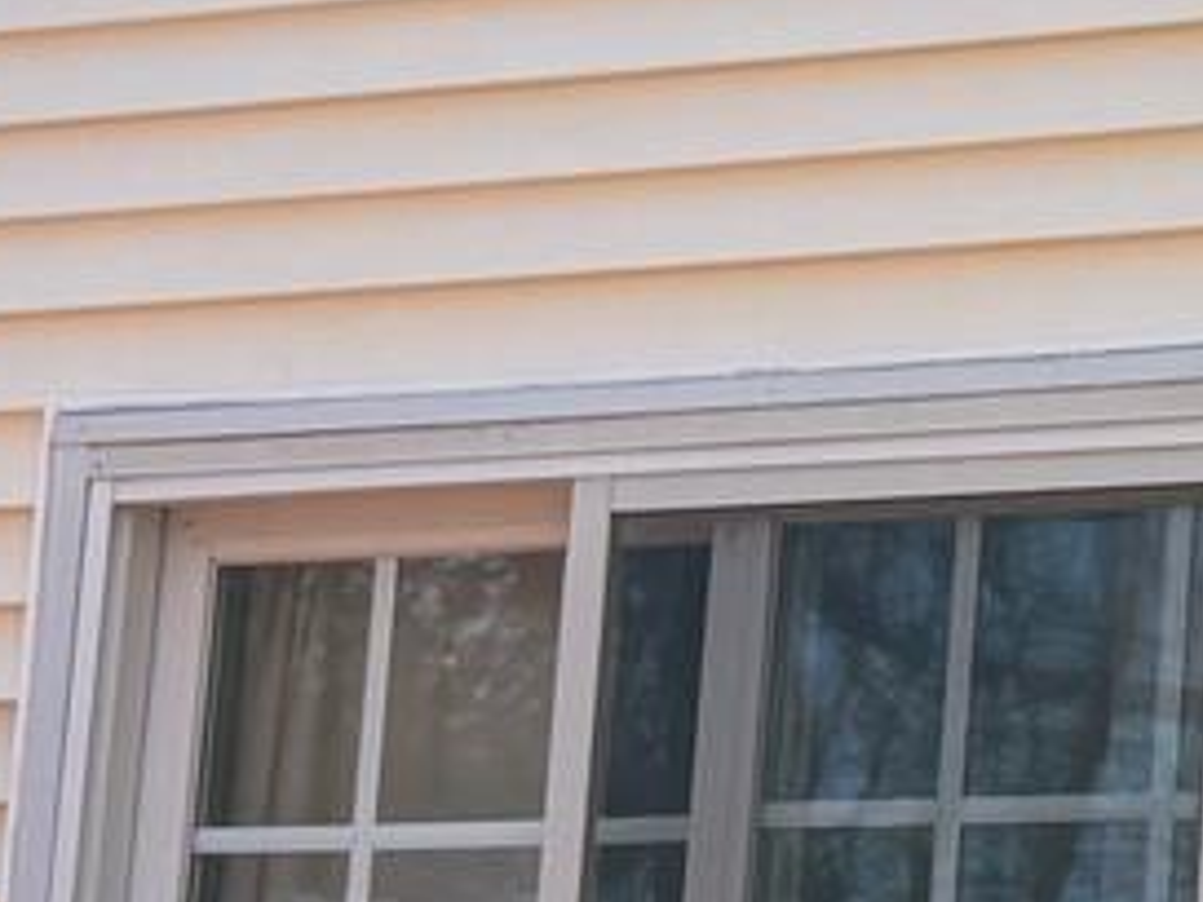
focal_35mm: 181
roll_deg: -3.5
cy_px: 734
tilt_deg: +9.8
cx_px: 1141
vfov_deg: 8.2
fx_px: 6290
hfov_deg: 10.8
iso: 100
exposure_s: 1/2169
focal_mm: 6.76
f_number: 1.78
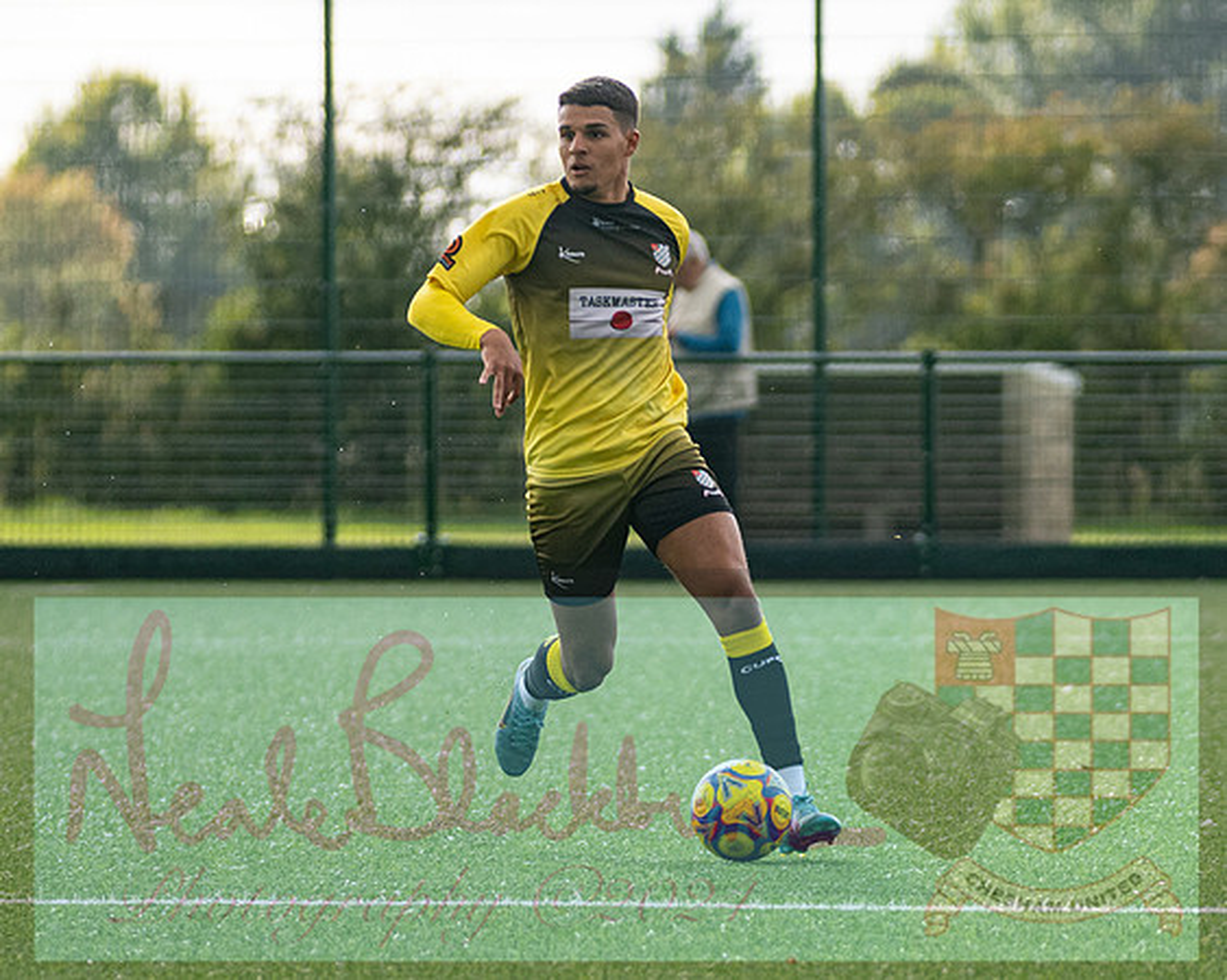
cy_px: 529
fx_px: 18009
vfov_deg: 3.1
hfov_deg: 3.9
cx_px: 893
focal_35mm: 496
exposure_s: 1/1250
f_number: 4
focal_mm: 220
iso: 400
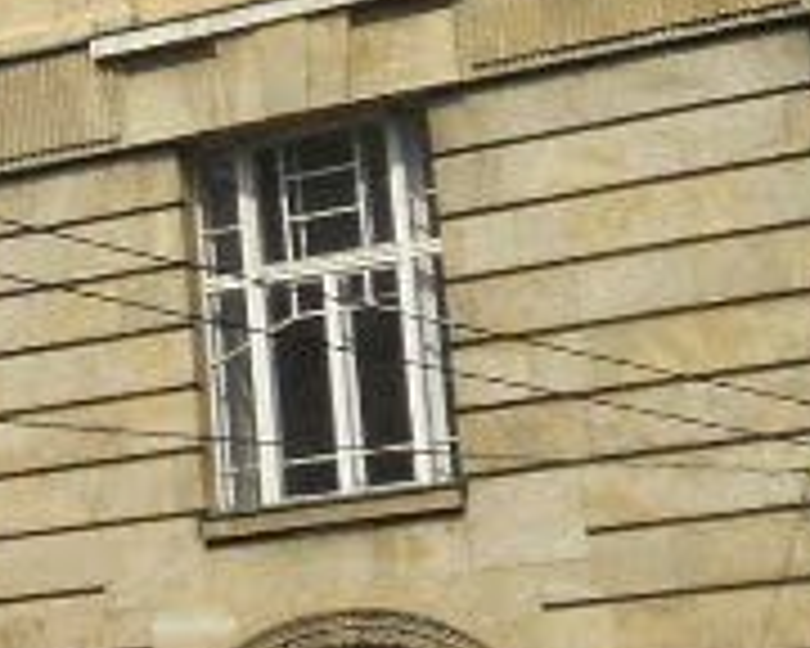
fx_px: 4267
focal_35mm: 178
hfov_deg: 9.9
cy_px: 72
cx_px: -922
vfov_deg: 8.7
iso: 80
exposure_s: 1/1500
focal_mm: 5.8
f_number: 3.5
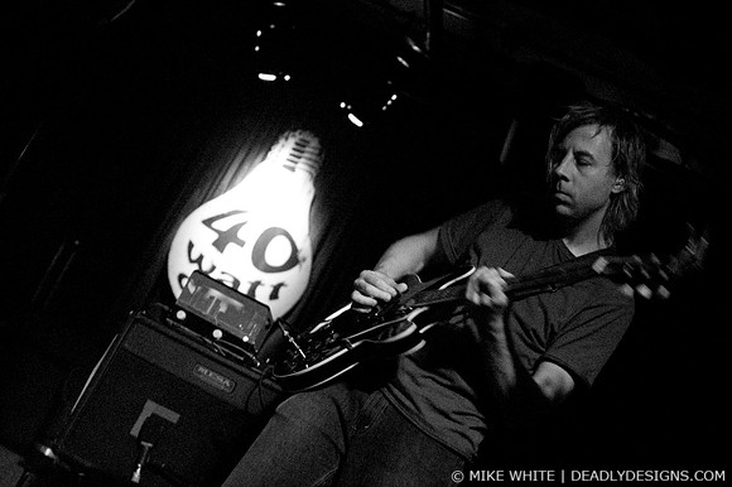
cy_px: 244
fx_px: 1219
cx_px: 366
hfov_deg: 33.4
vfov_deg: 22.6
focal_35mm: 60
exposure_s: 1/50
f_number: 2.8
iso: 1600
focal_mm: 40
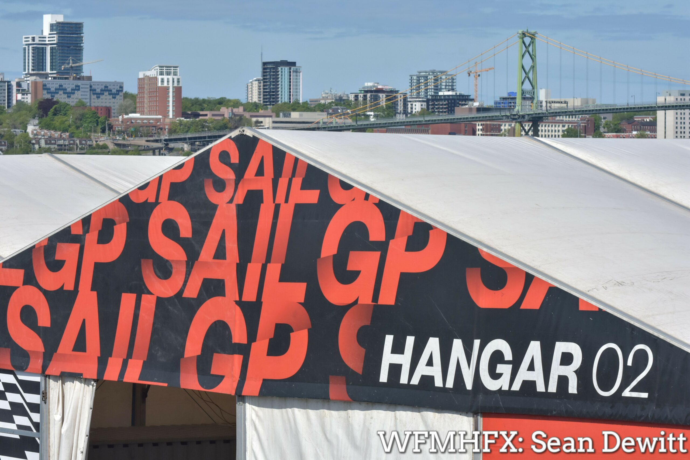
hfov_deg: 12.5
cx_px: 345
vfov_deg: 8.3
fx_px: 3162
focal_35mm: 165
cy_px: 230
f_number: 8
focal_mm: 110
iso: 500
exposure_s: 1/2000
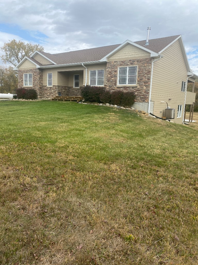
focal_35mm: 26
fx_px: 198
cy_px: 132
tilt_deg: -8.5
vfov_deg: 67.3
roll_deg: -3.6
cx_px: 99
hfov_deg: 53.1
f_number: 1.8
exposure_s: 1/1543
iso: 32
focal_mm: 4.25
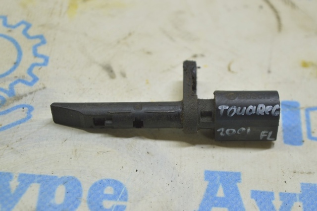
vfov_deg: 16.5
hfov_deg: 24.6
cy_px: 106
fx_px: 726
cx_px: 158
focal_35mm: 82
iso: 400
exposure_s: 1/20
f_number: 5.6
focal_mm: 55
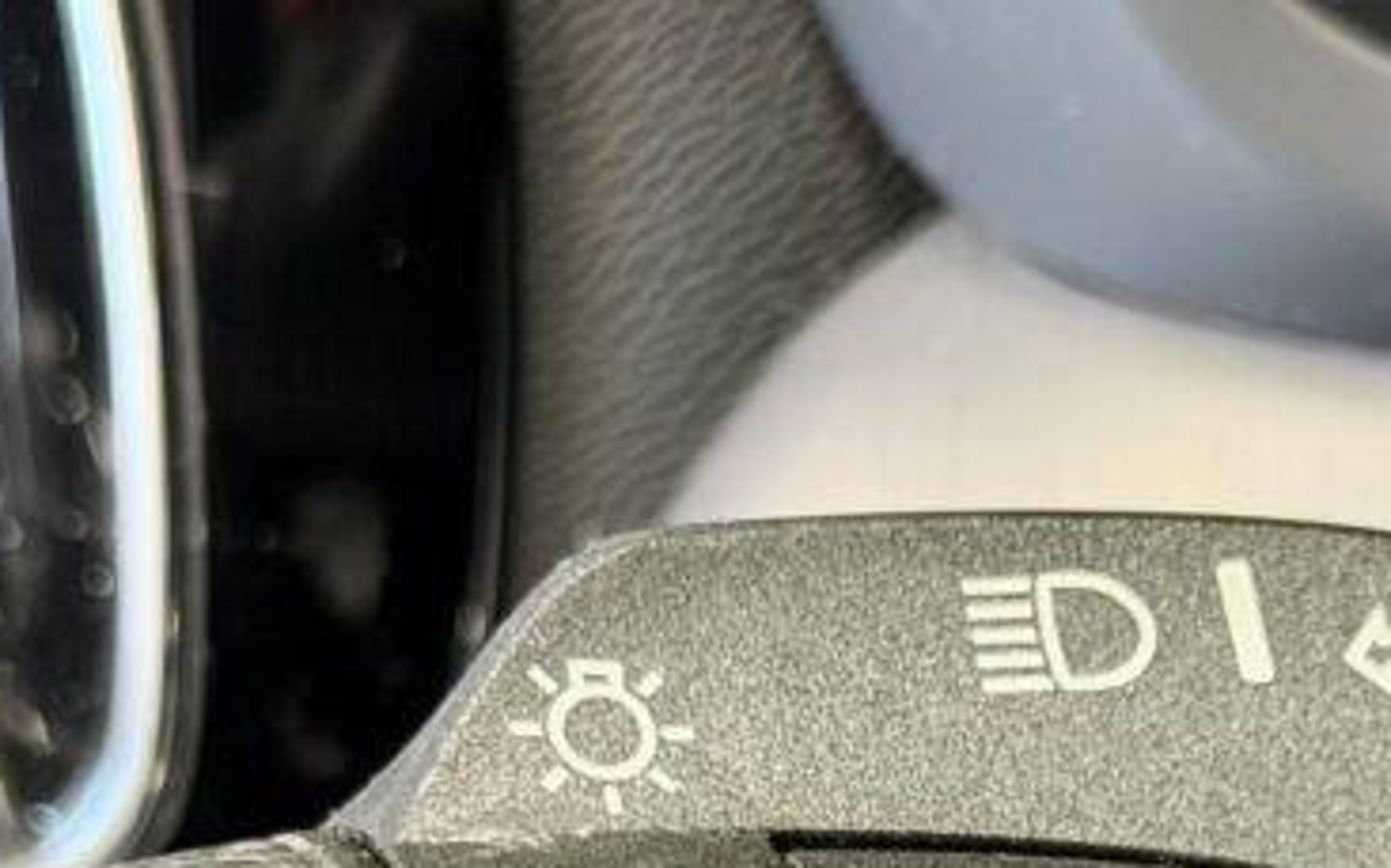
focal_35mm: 142
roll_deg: +16.6
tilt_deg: -34.5
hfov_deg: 14.7
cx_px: 978
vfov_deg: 9.1
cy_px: 1152
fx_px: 5381
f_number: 1.78
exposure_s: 1/40
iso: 400
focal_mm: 6.76
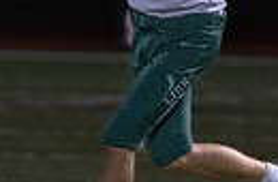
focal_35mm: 1002
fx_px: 7692
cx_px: 150
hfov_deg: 2.1
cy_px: 8
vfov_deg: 1.4
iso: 6400
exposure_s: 1/1000
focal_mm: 200
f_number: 3.2
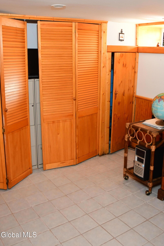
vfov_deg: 53.1
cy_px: 123
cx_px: 82
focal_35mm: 36
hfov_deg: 36.9
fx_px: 246
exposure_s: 1/160
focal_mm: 18
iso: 2000
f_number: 3.5
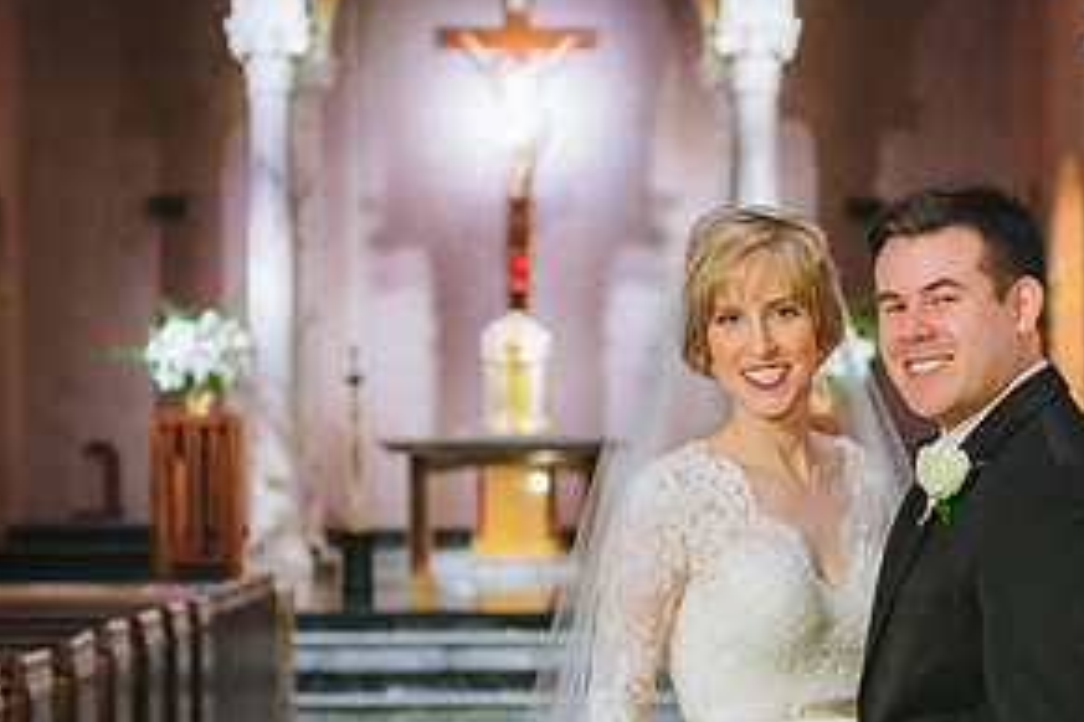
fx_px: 3613
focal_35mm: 120
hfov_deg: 17.0
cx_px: 657
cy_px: 500
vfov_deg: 11.4
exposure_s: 1/160
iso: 1250
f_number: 3.5
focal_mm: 58
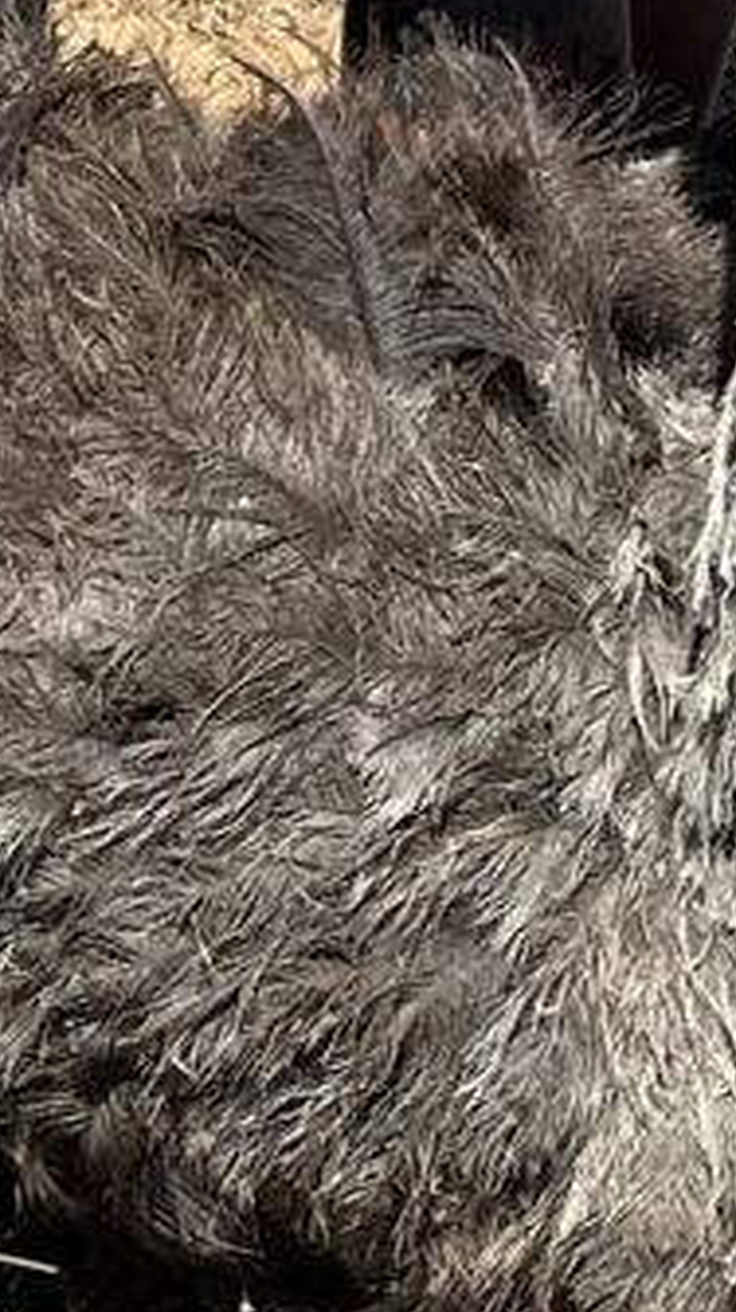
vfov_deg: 12.5
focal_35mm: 160
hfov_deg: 7.4
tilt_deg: -4.5
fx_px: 5561
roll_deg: +0.4
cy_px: -866
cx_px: 1315
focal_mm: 6.86
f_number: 1.78
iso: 80
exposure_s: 1/4184
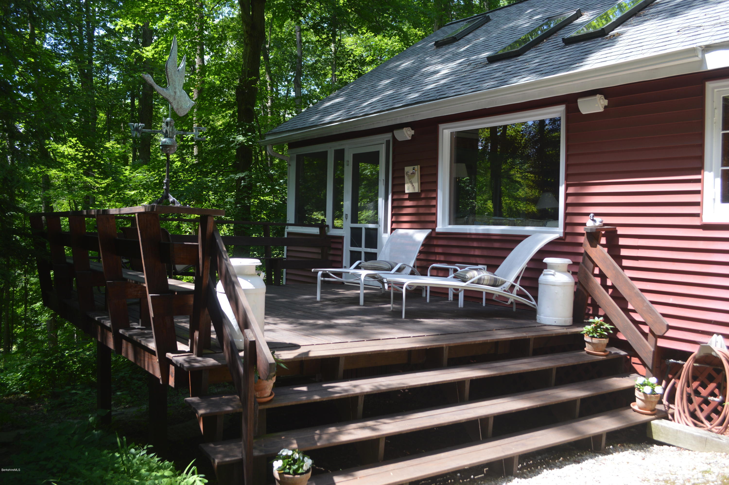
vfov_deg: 39.9
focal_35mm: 33
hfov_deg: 57.3
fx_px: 668
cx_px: 364
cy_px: 242
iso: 140
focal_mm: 22
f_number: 5.6
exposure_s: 1/125
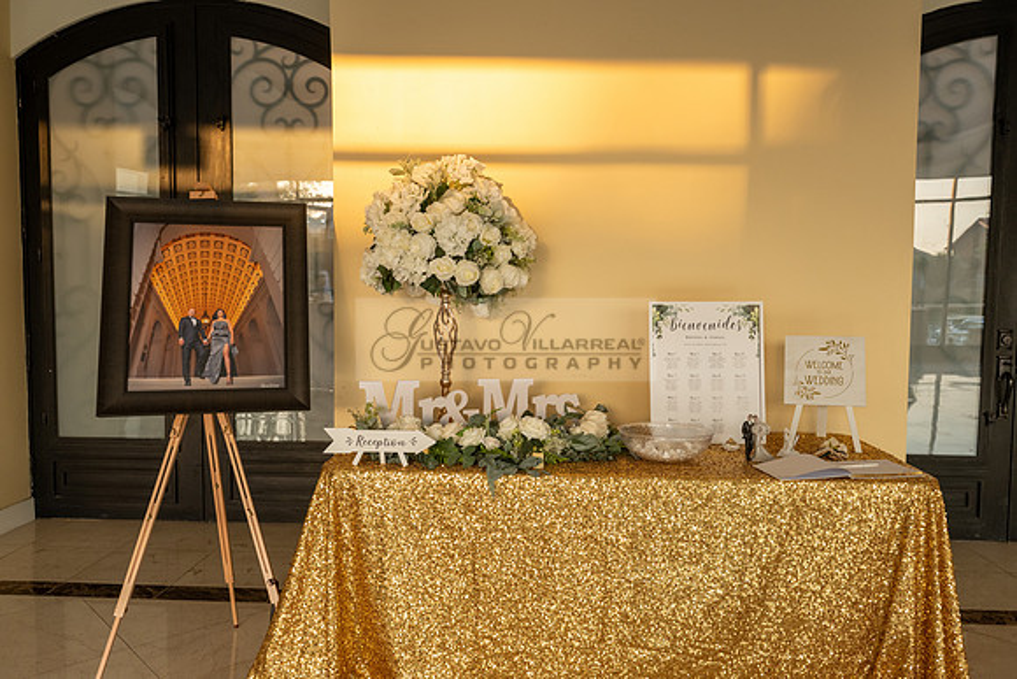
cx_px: 508
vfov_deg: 45.0
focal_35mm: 29
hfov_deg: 63.6
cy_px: 340
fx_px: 819
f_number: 5.6
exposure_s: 1/100
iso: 800
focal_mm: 29
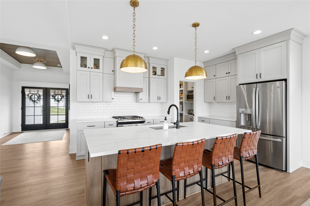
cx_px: 155
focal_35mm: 16
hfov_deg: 96.7
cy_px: 103
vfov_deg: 73.7
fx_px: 138
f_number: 9
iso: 800
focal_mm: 16
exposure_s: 1/80
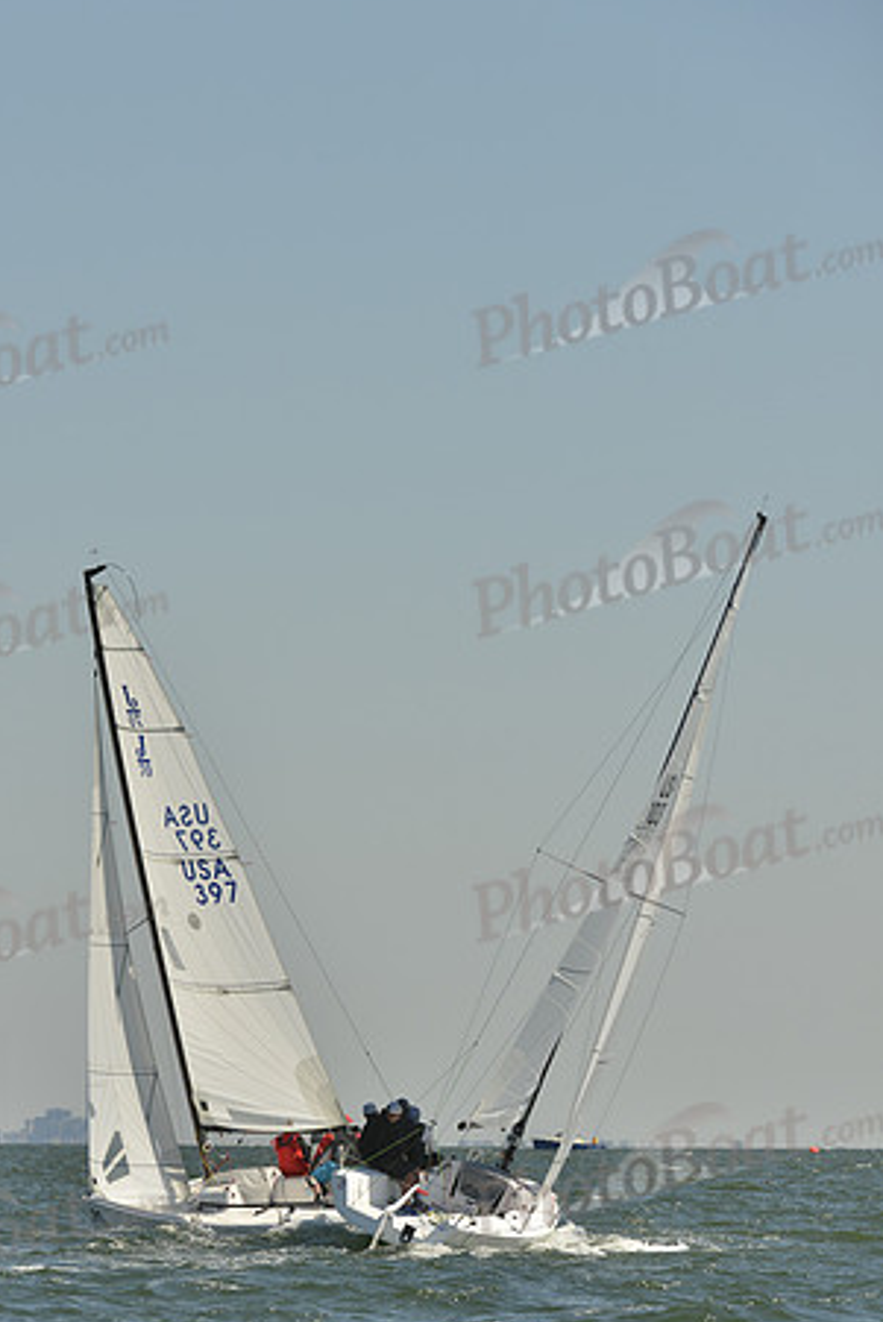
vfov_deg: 8.0
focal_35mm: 257
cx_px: 321
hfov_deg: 5.4
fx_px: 9447
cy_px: 756
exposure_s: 1/1250
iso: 280
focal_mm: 200
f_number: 8
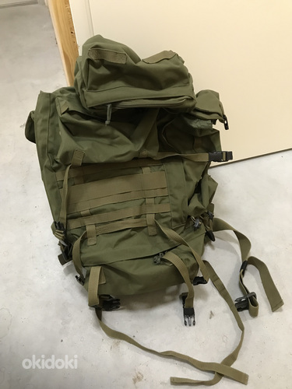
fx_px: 315
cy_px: 194
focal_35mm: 28
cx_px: 146
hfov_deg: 49.7
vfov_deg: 63.4
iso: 100
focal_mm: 3.99
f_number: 1.8
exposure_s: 1/11
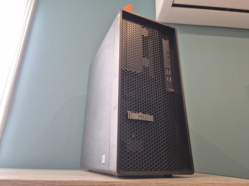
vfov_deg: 56.8
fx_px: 173
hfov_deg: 71.6
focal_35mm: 24
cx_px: 124
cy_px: 96
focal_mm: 5.4
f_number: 1.8
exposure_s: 1/100
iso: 250
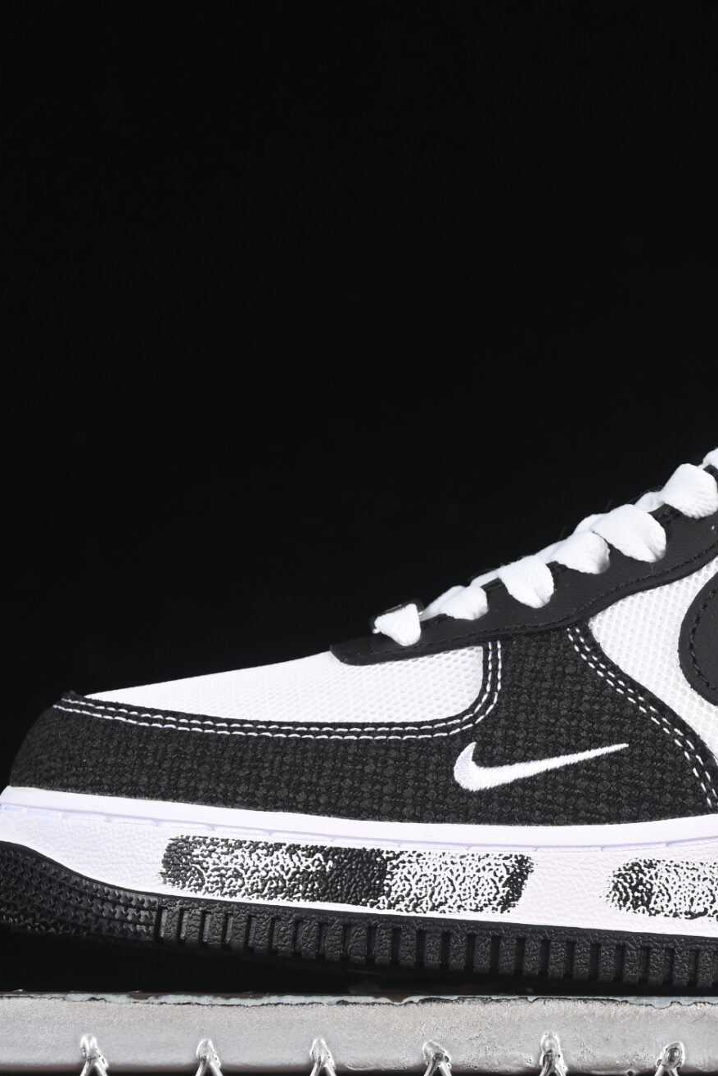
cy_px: 554
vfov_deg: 14.1
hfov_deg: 9.3
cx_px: 695
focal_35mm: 146
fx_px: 4366
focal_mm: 50
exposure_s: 1/60
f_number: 6.3
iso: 160
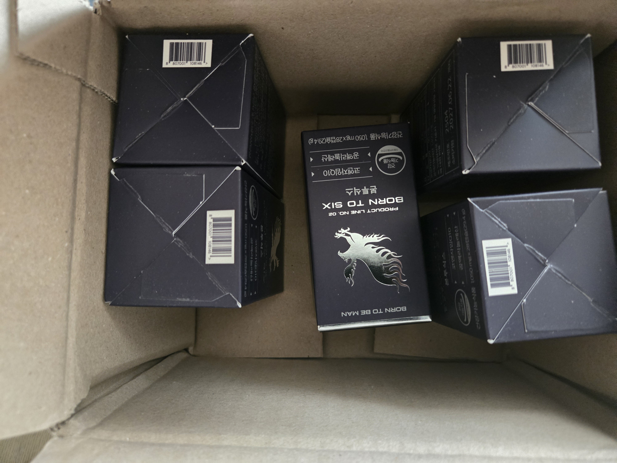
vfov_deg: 58.9
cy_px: 232
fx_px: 410
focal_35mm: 23
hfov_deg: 73.9
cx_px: 308
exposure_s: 1/30
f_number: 1.8
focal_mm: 5.4
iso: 1600
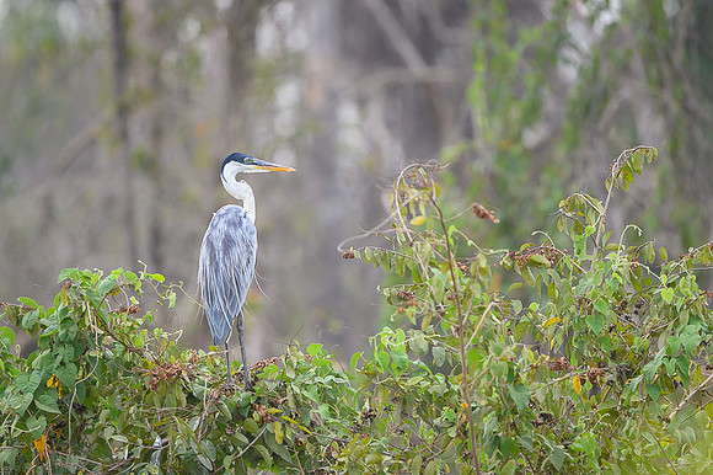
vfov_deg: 2.1
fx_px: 13107
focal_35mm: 662
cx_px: 347
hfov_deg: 3.1
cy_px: 214
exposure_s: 1/2500
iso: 800
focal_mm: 500
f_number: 4
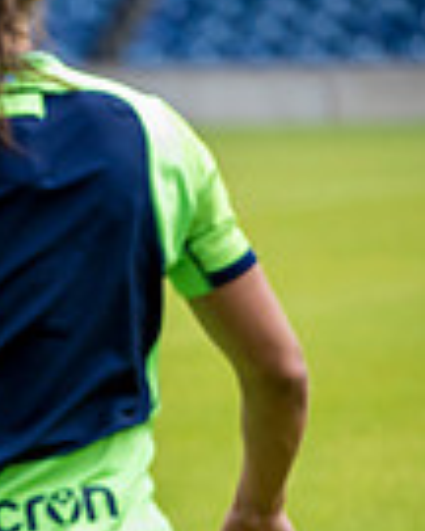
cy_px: 446
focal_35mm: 605
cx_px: -555
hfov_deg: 2.5
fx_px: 9512
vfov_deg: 3.2
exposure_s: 1/1250
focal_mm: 150
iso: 800
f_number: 3.2
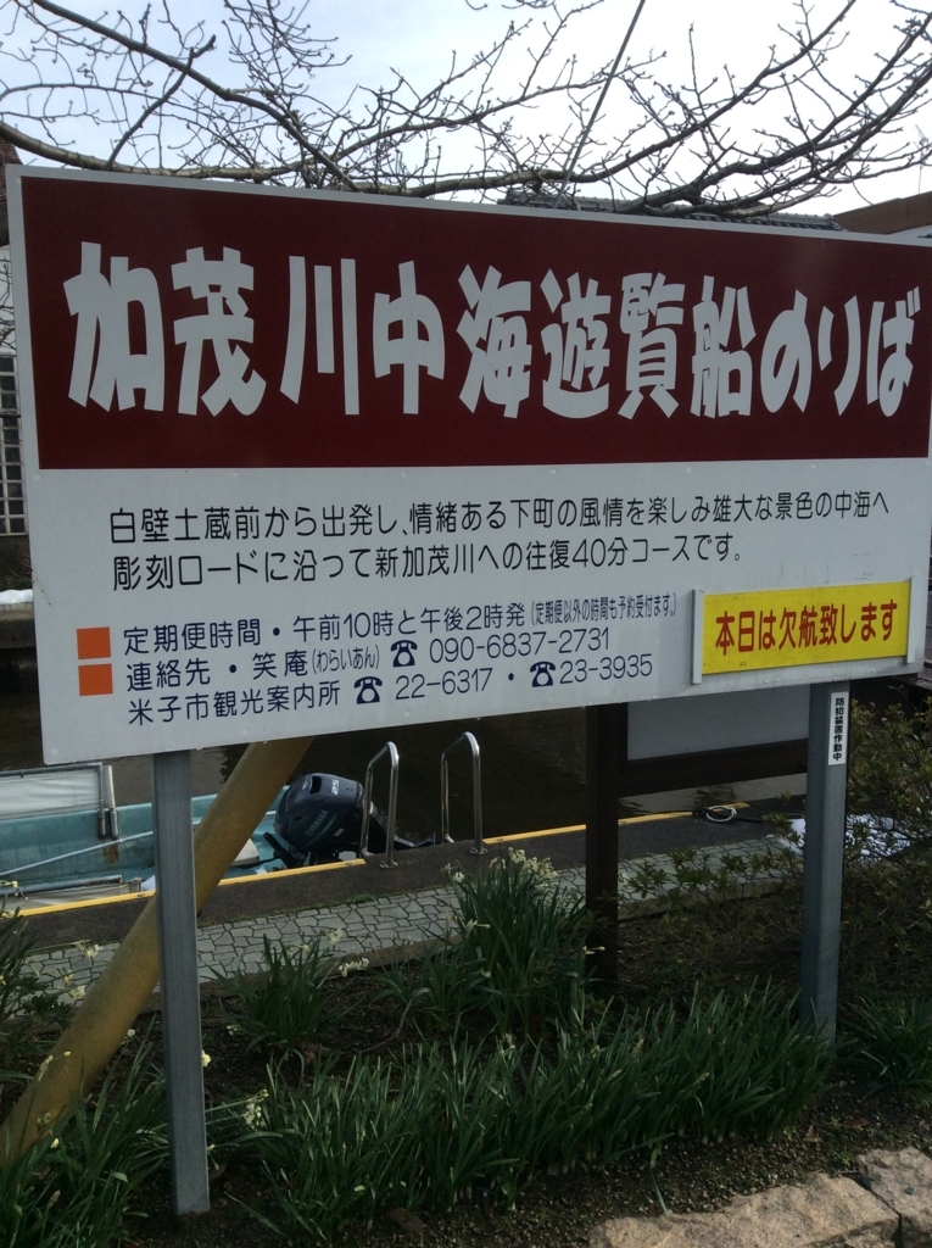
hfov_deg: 44.1
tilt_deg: -7.8
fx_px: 1152
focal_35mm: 32
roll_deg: +0.2
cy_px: 624
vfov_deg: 56.9
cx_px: 466
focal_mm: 3.3
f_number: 2.4
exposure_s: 1/763
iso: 32
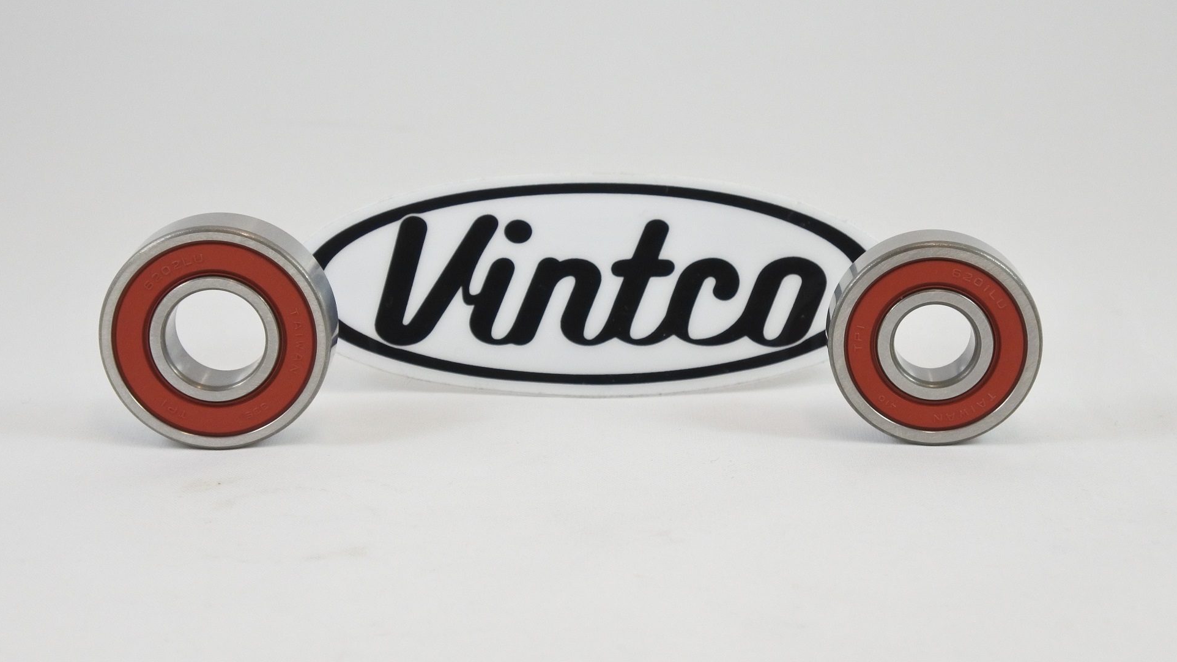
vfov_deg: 17.5
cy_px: 306
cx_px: 583
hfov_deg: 30.6
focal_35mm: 69
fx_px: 2153
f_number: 5.3
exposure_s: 1/125
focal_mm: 24.4
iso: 560
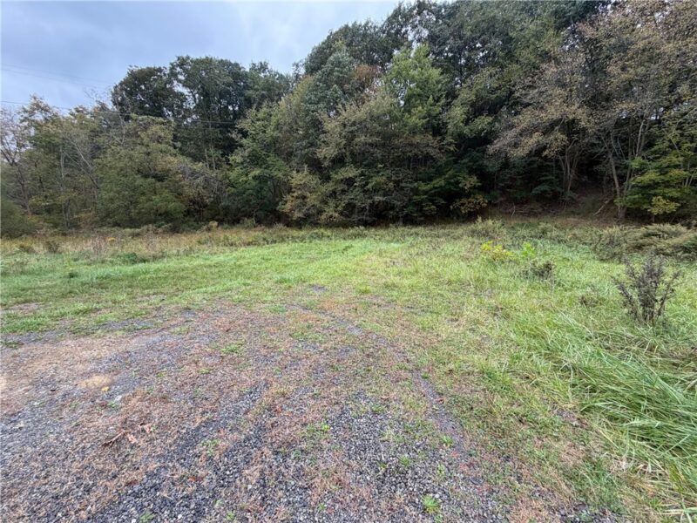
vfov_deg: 85.7
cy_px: 262
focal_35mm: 14
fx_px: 282
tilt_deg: -5.4
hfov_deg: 102.1
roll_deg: -1.7
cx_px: 348
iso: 125
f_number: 2.2
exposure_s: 1/121
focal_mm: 2.22
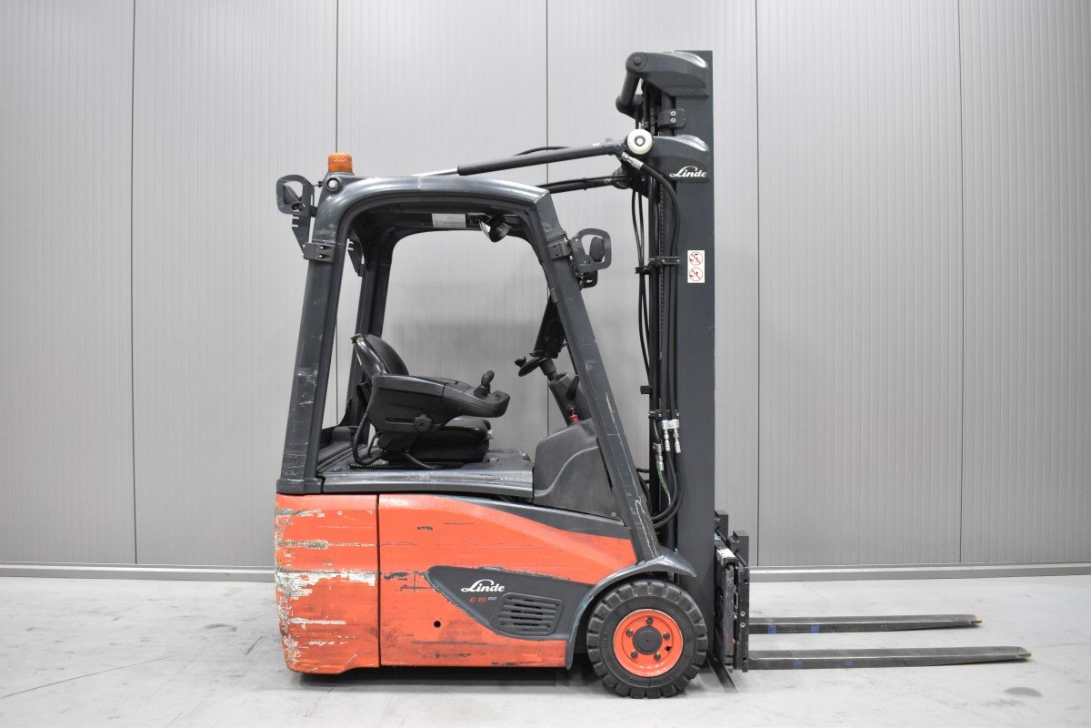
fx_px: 818
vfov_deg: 47.9
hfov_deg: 67.4
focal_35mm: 27
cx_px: 546
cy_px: 364
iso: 1600
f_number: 4.5
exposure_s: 1/30
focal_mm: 18
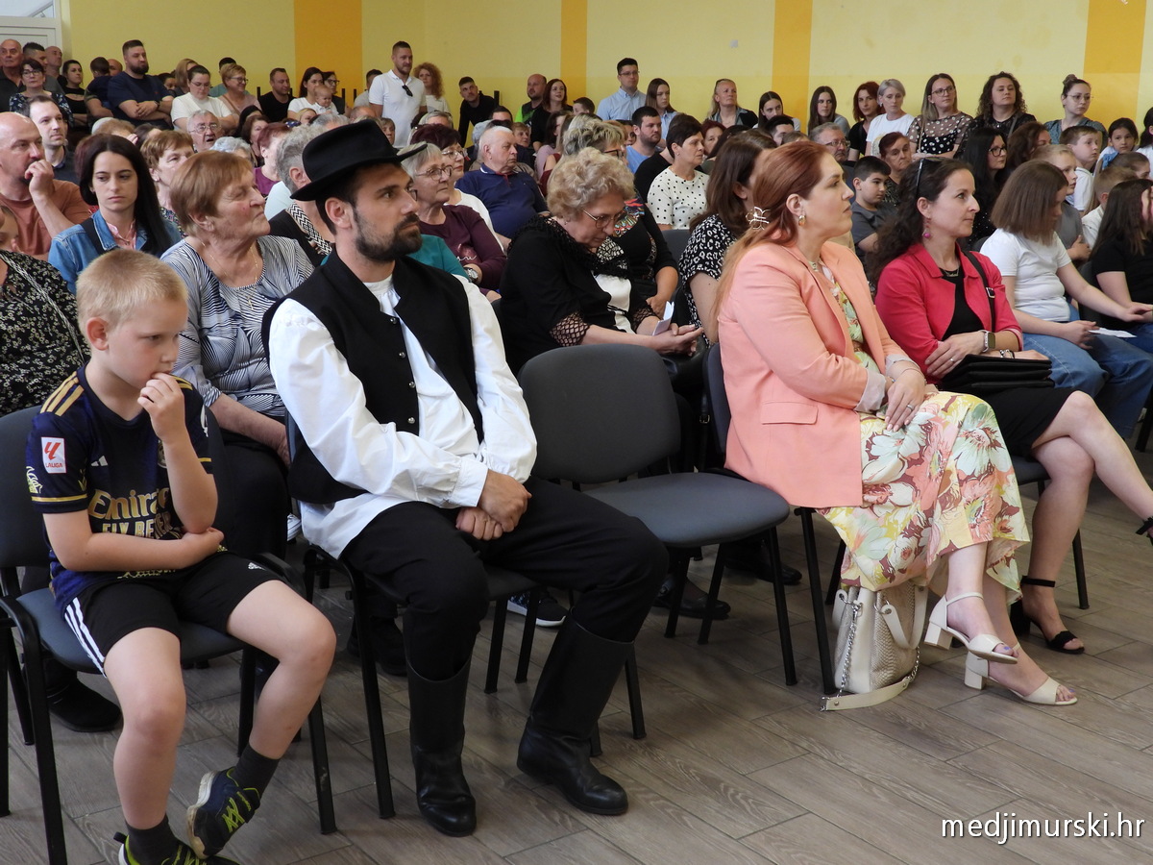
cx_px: 576
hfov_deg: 42.9
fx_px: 1466
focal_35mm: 44
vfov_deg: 32.9
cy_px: 432
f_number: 3.2
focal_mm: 7.9
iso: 250
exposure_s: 1/30
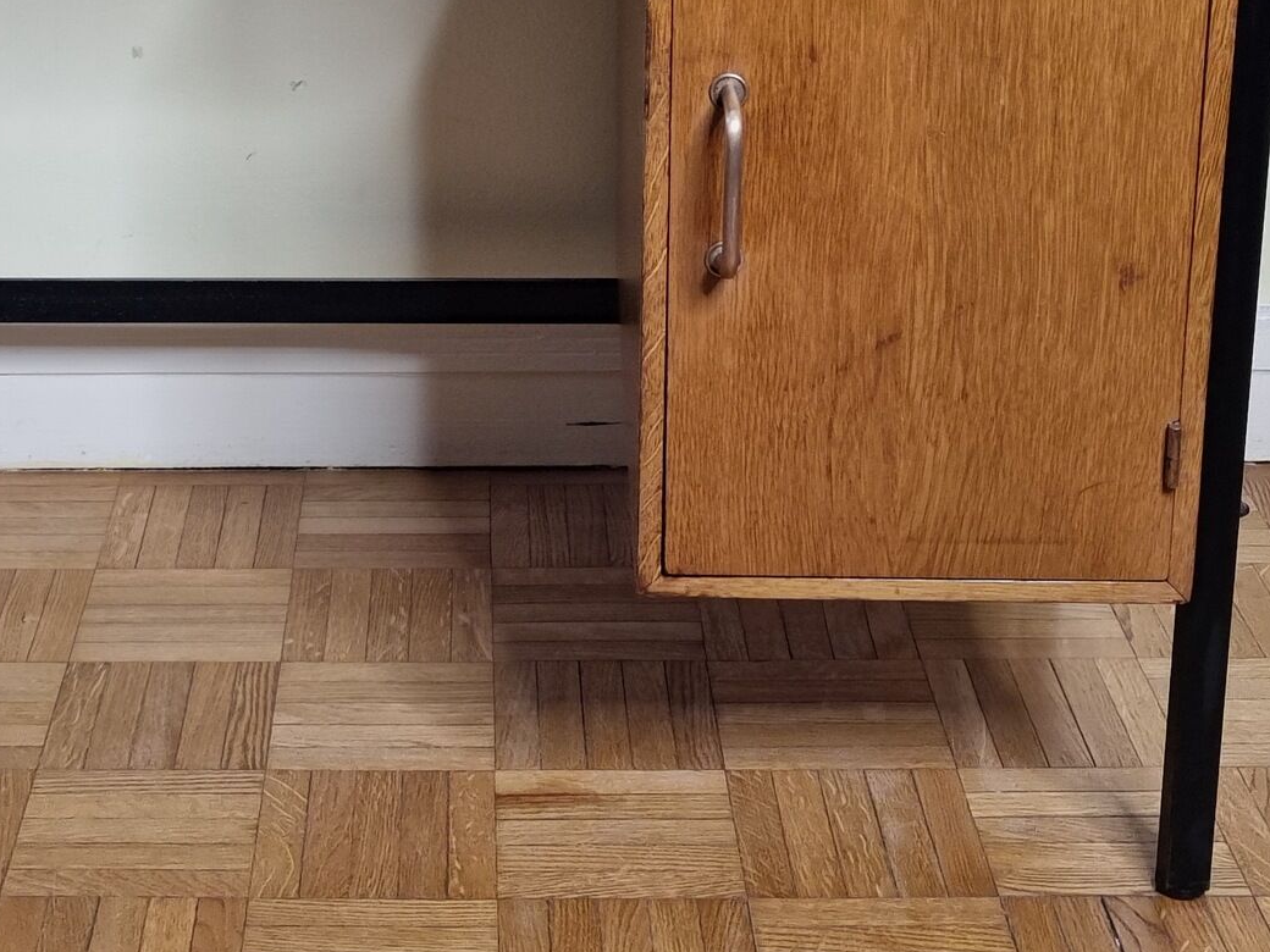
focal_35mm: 50
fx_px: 1834
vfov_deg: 28.1
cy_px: 103
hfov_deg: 37.6
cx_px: 388
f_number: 1.8
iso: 160
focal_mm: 5.4
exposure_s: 1/50
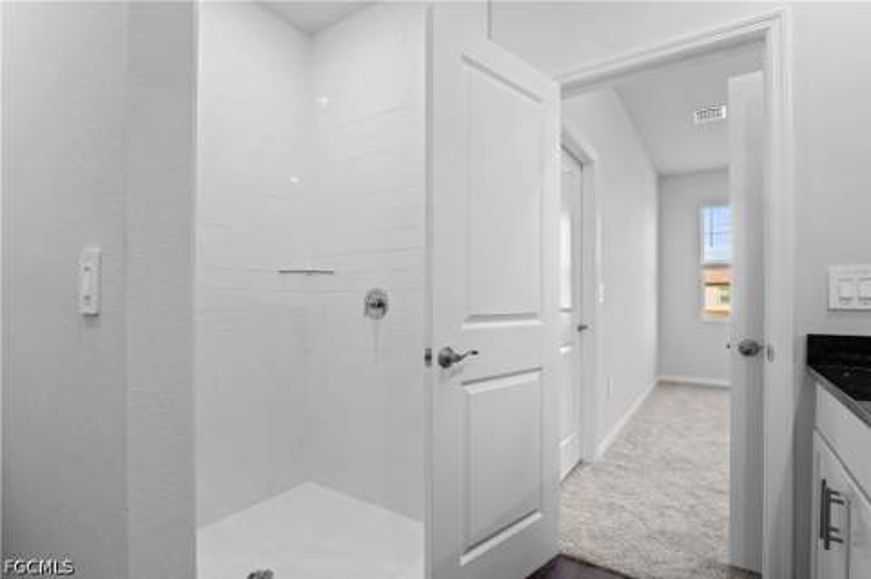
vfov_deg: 67.3
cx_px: 436
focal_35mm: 18
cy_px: 290
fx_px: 435
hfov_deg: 90.1
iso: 320
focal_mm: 18
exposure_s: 1/2
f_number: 10
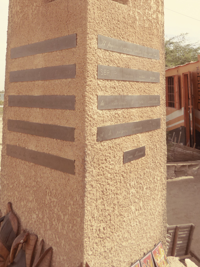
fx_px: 324
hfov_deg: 34.3
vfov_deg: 42.5
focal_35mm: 42
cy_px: 47
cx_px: 112
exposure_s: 1/1300
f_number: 3.3
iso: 80
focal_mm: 4.3
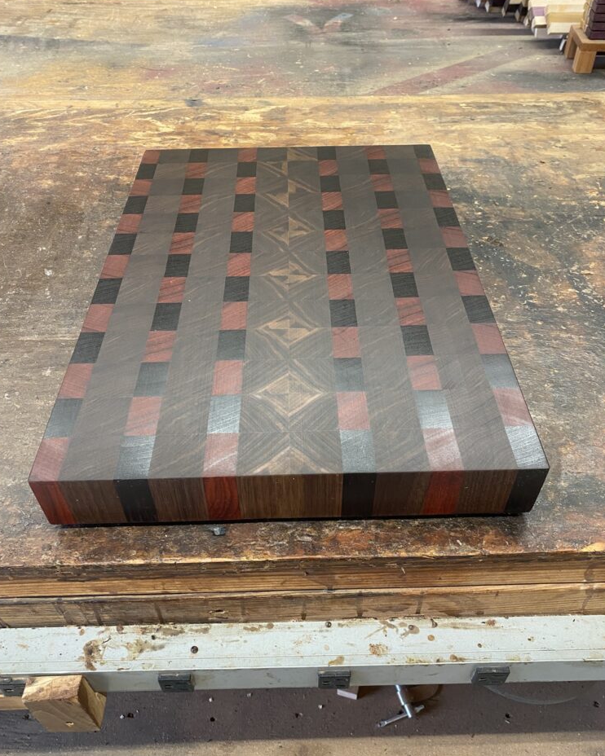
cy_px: 393
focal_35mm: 28
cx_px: 302
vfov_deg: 62.2
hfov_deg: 51.5
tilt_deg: -44.4
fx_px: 627
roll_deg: +0.8
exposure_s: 1/60
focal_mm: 4.25
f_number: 1.8
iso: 160
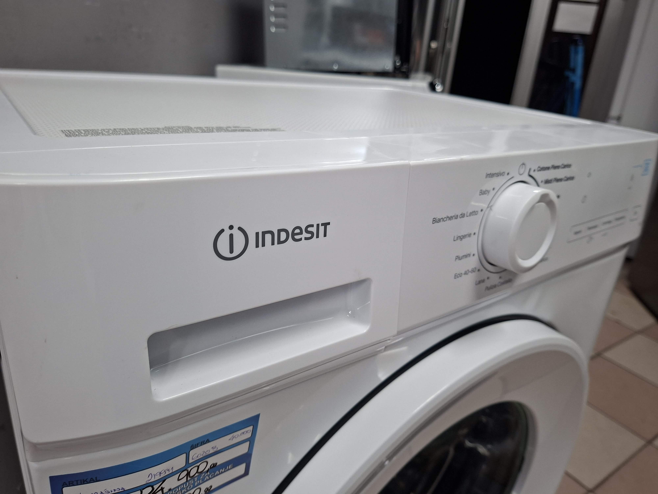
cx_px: 329
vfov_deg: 58.9
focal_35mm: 23
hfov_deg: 73.9
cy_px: 247
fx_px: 437
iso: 160
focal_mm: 5.54
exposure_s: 1/50
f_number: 1.8
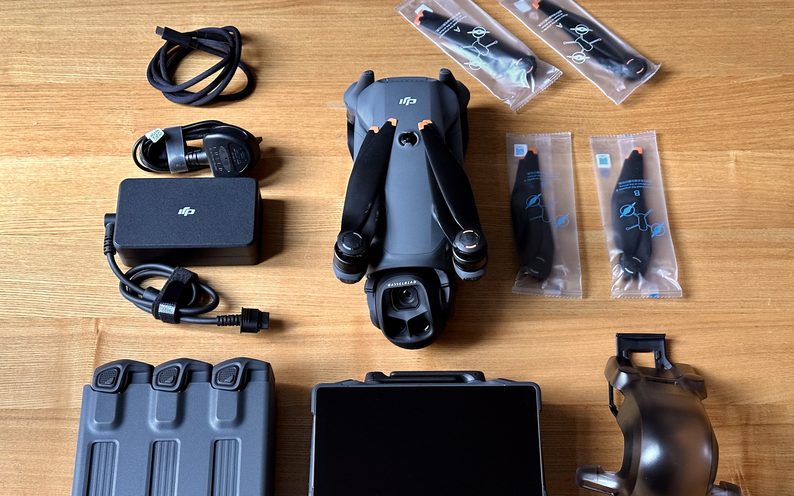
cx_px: 389
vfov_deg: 23.9
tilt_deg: -62.2
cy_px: 288
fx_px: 1168
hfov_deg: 37.5
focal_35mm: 54
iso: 400
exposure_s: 1/40
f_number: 1.78
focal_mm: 6.86
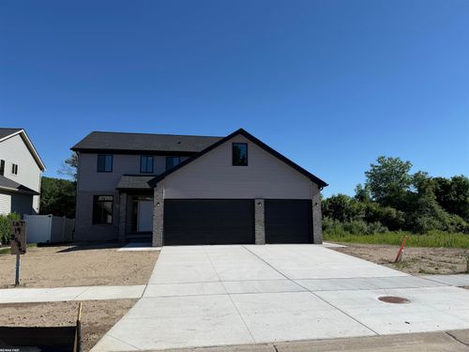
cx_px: 234
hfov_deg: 71.6
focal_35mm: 24
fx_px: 325
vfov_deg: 56.8
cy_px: 176
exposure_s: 1/6173
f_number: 1.78
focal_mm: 6.76
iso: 80
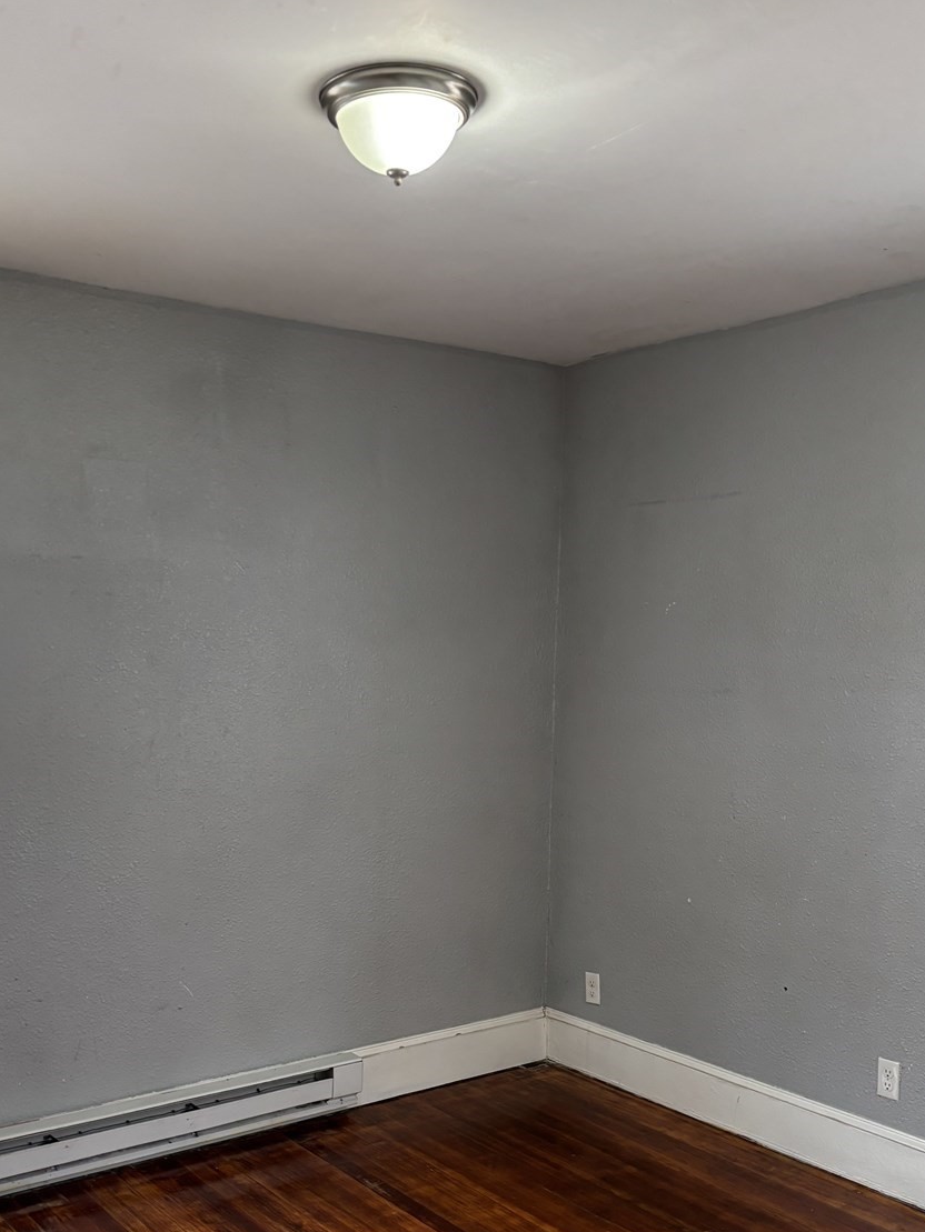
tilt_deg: -4.7
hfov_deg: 39.6
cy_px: 798
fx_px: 1282
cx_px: 390
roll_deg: -1.8
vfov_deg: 50.6
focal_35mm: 36
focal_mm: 5.96
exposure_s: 1/60
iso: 250
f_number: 1.6
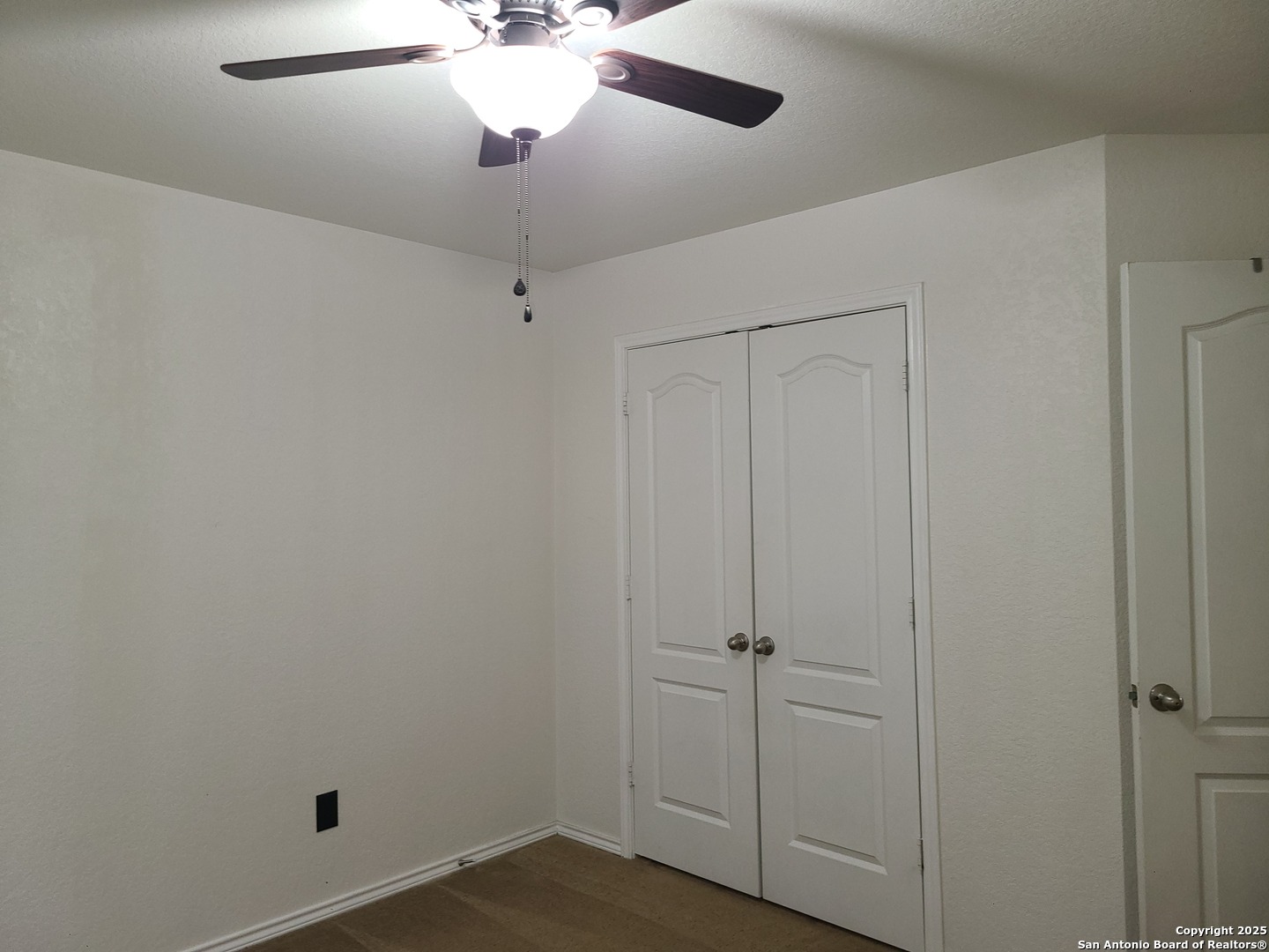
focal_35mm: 26
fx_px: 953
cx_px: 634
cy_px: 476
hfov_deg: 67.3
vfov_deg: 53.1
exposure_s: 1/40
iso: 100
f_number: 1.8
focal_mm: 5.4
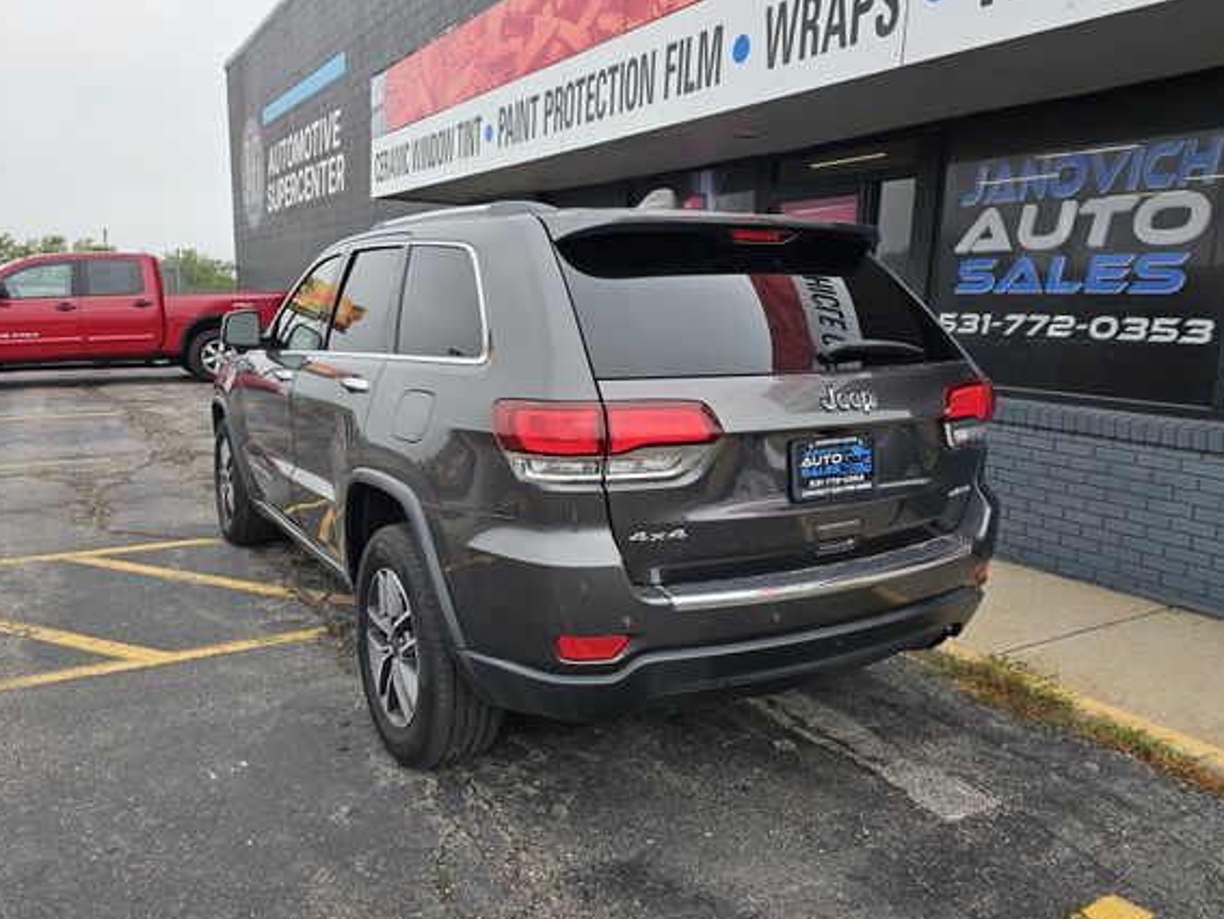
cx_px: 577
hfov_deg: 67.2
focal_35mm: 26
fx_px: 920
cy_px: 450
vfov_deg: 53.1
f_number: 1.7
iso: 10
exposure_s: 1/260
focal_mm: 6.3
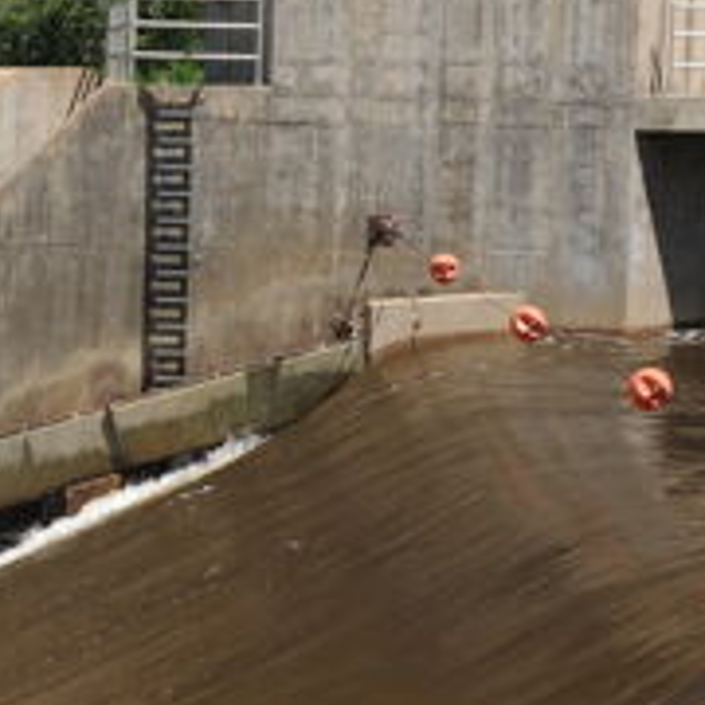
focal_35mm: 132
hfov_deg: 12.7
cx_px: -266
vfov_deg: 13.2
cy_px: 325
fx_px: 3042
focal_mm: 35
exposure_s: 1/400
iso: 200
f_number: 9
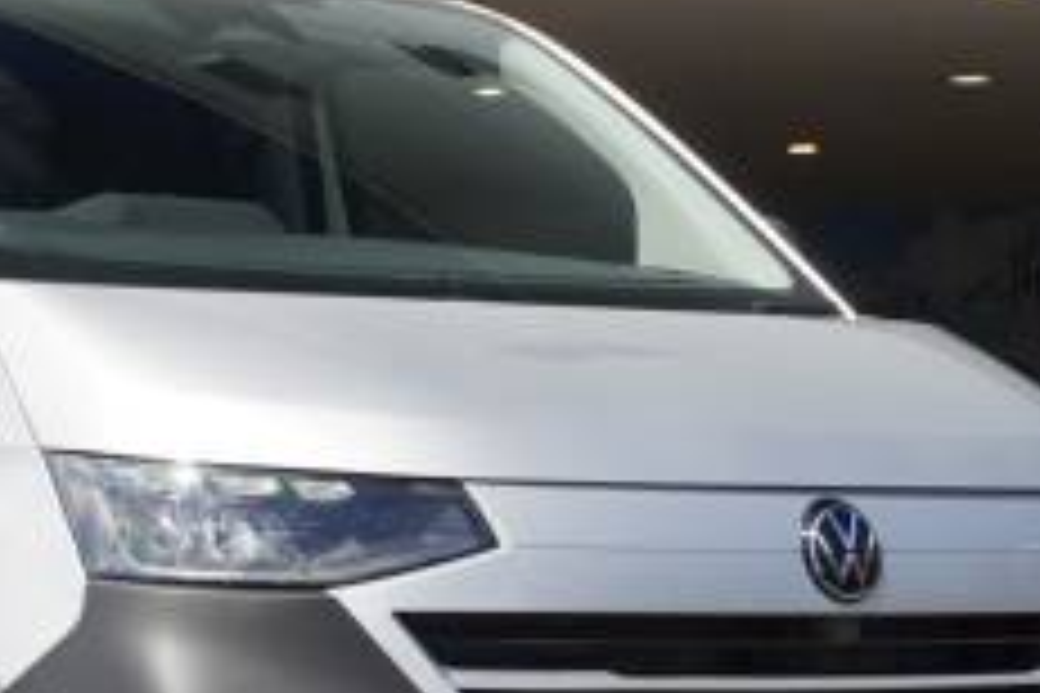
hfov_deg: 12.9
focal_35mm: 158
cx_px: 104
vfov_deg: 8.7
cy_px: 464
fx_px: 4564
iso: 100
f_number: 6.3
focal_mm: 38
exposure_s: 1/200
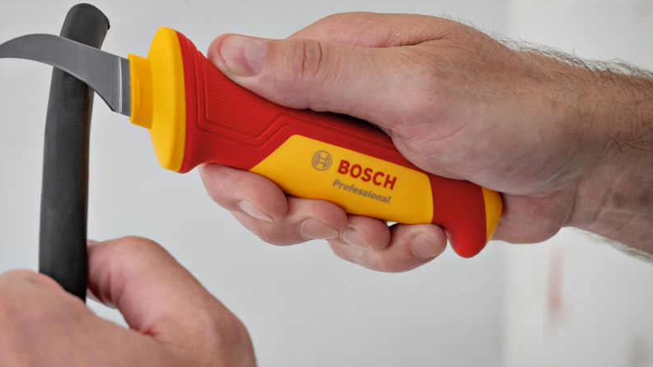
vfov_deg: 13.6
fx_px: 1541
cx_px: 260
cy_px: 165
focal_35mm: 89
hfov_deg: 23.9
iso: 900
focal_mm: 68
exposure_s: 1/80
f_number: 9
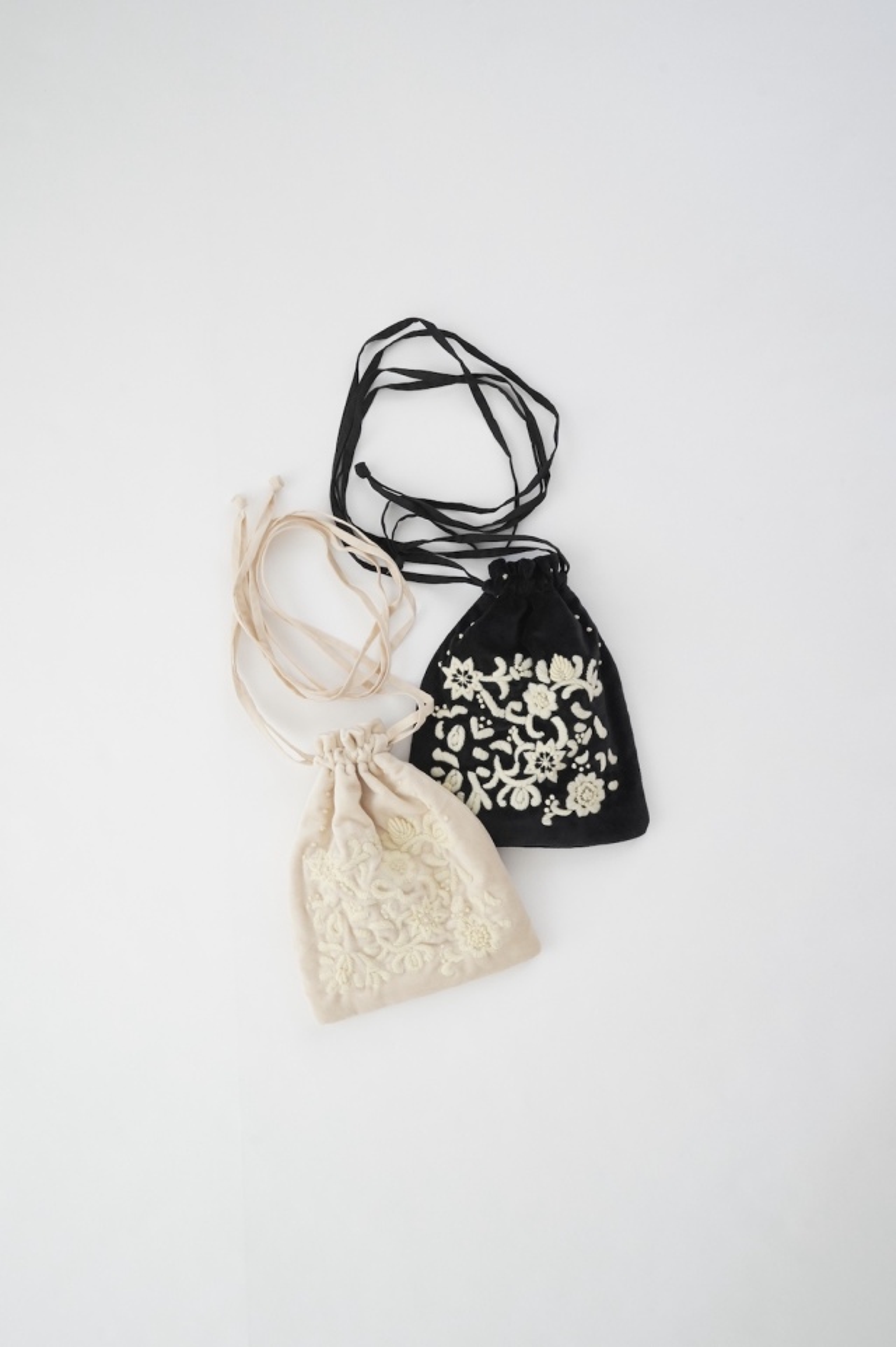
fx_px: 1047
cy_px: 674
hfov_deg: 46.3
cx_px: 448
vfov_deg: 65.5
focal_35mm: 28
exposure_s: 1/100
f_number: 11
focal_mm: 28
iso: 4000
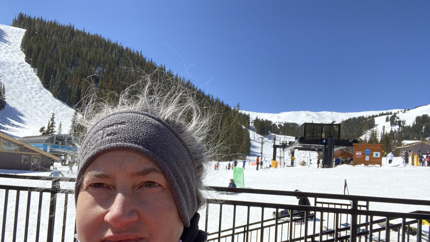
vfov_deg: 43.8
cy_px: 159
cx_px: 207
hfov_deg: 71.9
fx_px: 296
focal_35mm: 26
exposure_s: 1/684
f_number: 2.2
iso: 25
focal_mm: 2.71
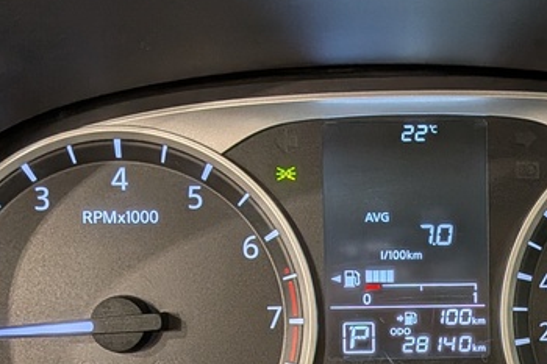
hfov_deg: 27.3
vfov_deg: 18.2
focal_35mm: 73
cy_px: 352
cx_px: 424
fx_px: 1109
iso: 30
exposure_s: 1/40
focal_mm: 4.53
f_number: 1.7
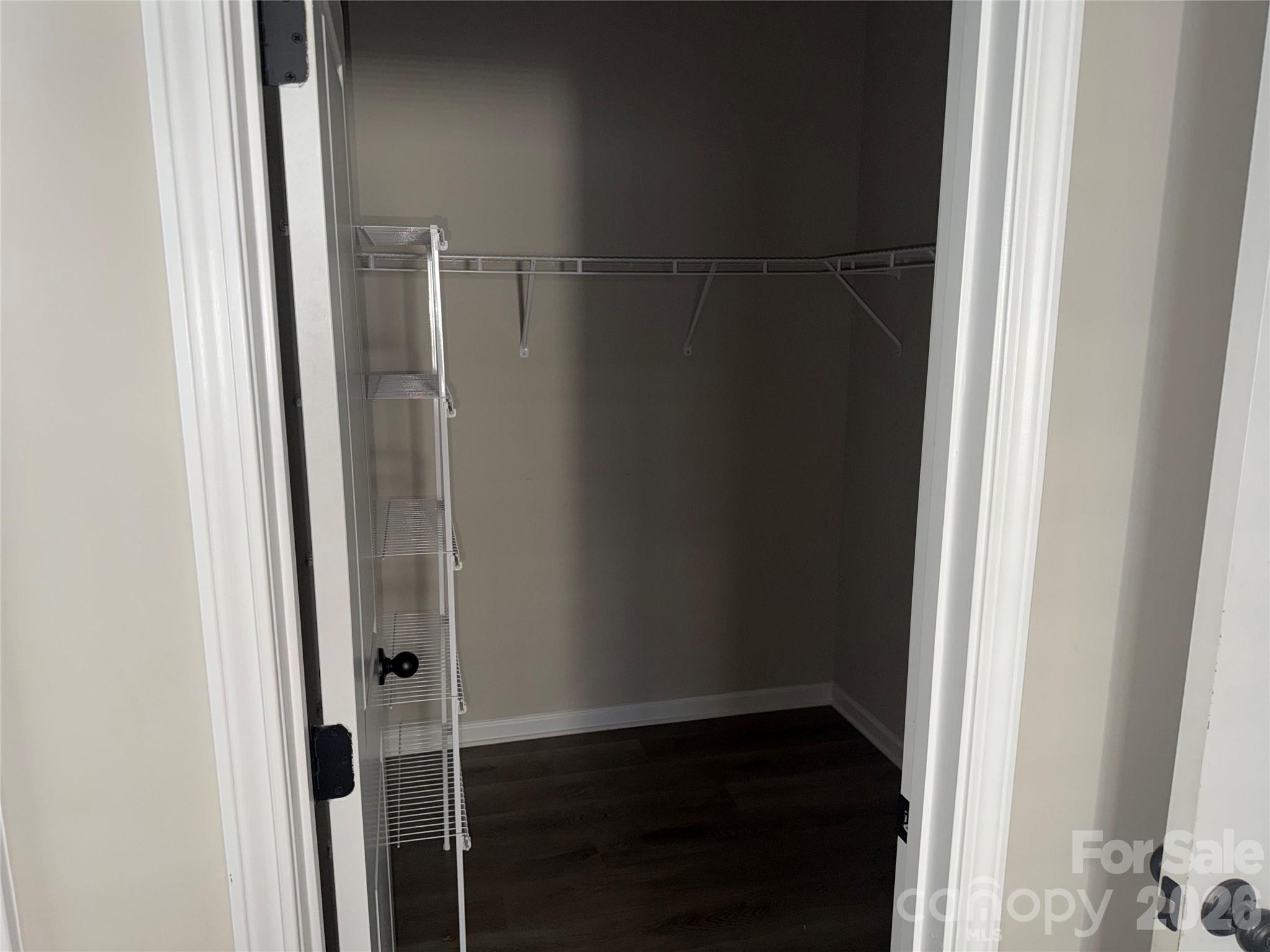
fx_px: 881
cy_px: 476
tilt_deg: -12.1
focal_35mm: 24
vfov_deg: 56.8
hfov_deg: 71.6
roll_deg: -0.5
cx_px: 635
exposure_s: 1/47
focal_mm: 6.76
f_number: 1.78
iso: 100
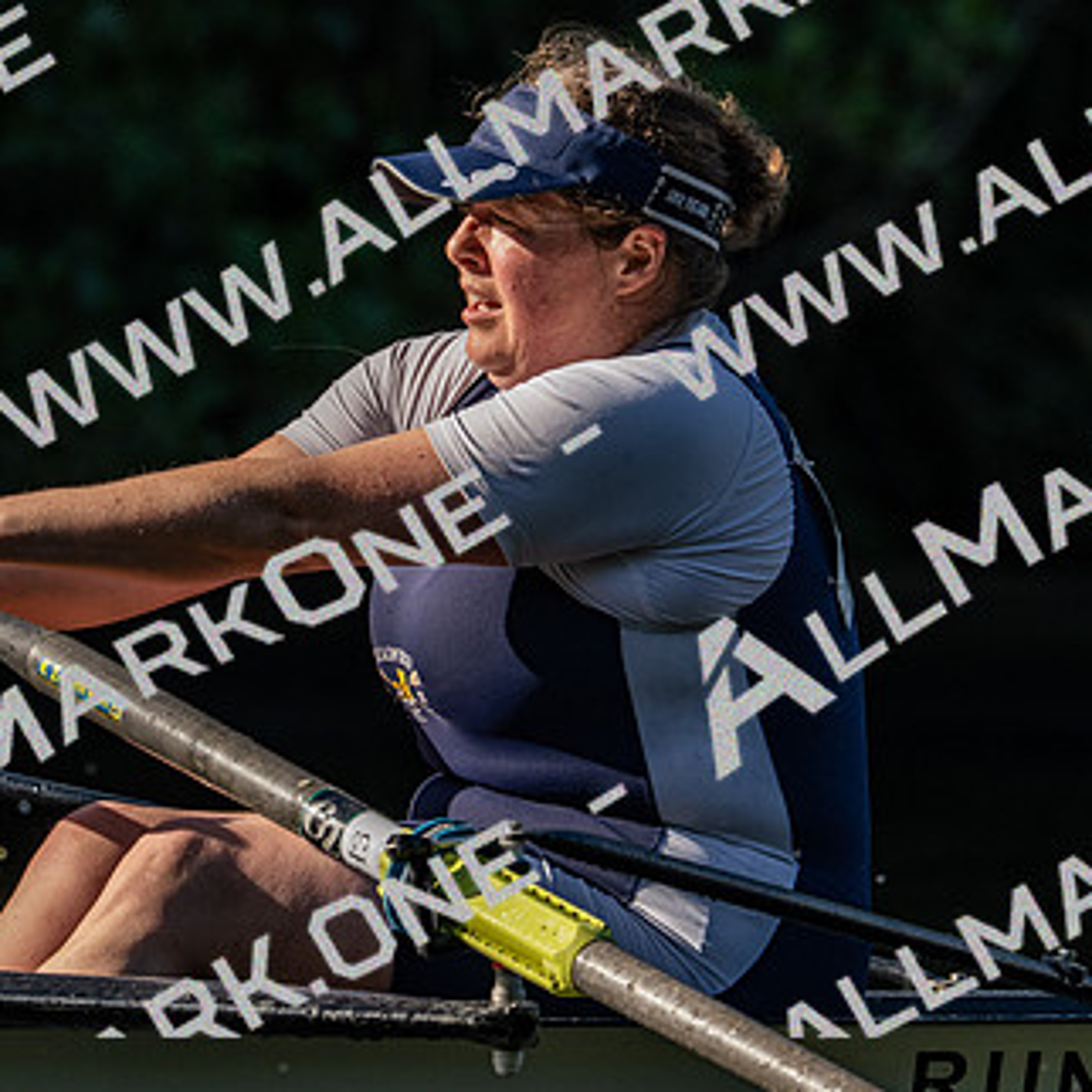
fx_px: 32799
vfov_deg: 1.9
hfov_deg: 1.9
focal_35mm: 919
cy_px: 458
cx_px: 407
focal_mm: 400
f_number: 4.5
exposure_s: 1/2500
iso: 640
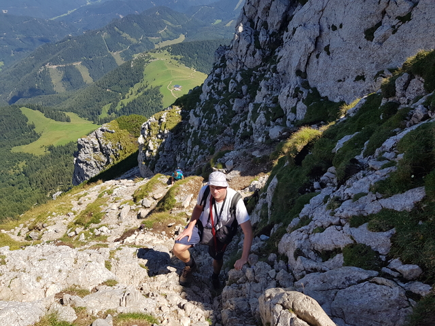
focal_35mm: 26
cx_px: 218
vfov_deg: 53.1
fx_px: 327
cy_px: 163
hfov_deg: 67.3
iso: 40
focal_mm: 4.2
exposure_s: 1/1756
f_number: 1.7
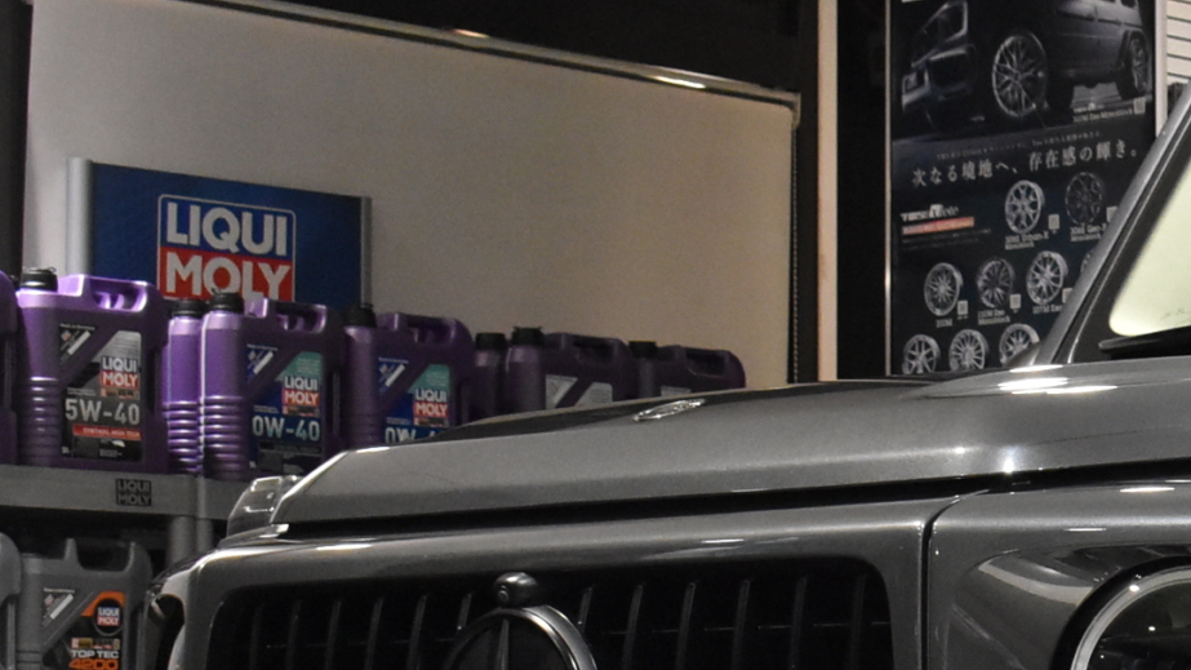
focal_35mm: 126
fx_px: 3993
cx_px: 1610
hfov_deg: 16.0
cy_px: 773
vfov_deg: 9.5
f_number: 8
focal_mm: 29
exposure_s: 1/50
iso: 3600
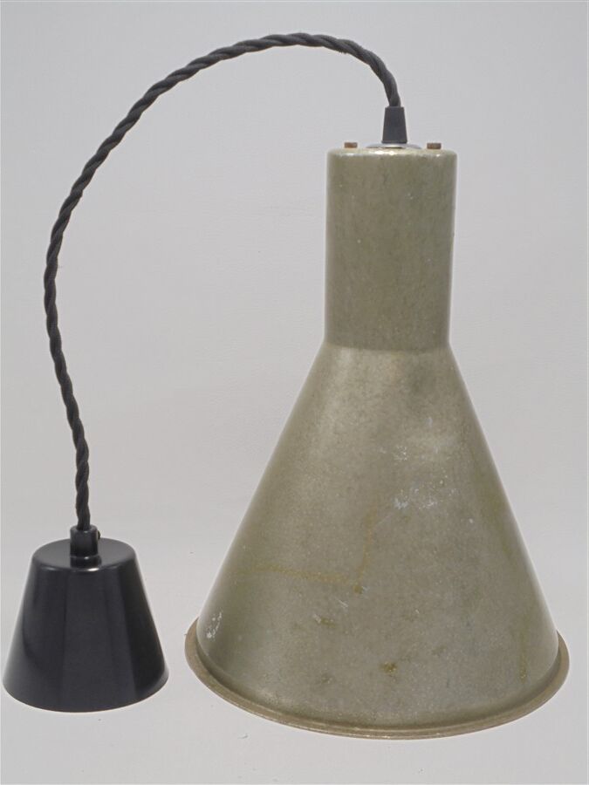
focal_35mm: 49
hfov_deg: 29.7
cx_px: 294
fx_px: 1112
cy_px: 392
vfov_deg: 38.9
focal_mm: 8.9
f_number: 4.8
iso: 100
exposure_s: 1/40
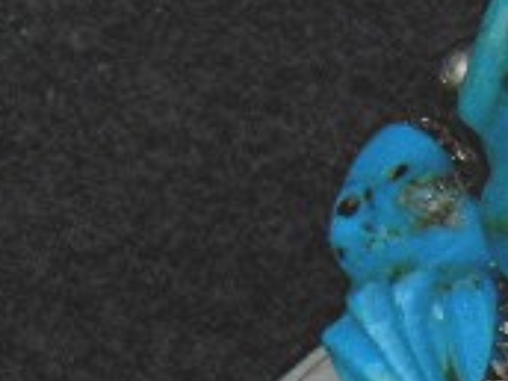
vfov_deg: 3.4
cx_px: 617
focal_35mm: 431
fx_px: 6325
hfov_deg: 4.6
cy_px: 343
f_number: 9.2
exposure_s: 1/30
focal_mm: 20.9
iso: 800
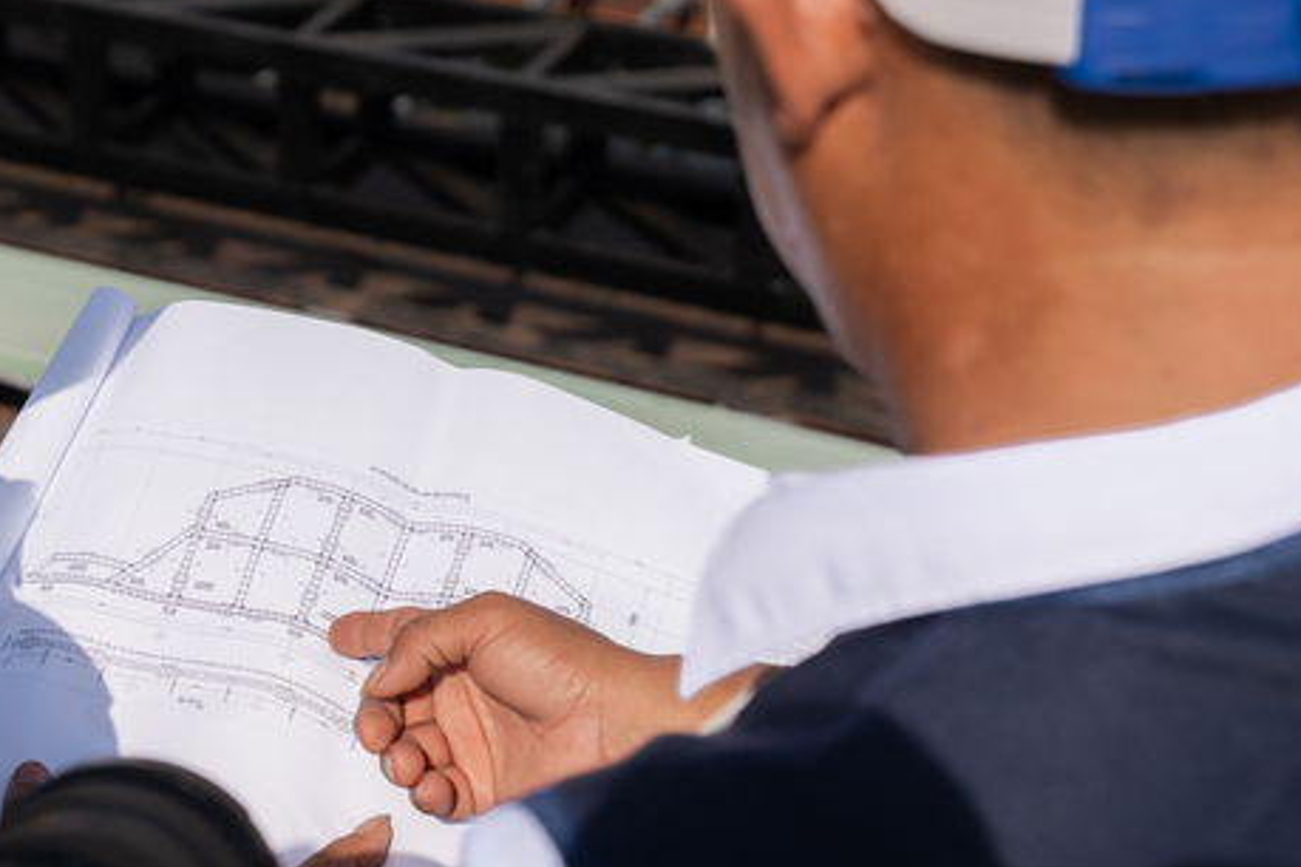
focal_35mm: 75
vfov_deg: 18.0
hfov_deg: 26.6
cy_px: 222
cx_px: 385
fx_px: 2723
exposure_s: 1/5000
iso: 320
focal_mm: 43.2
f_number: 4.5
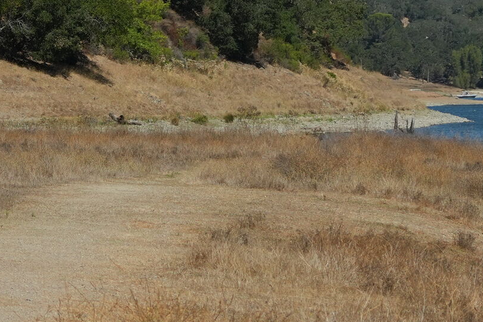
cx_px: 291
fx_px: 3581
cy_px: 100
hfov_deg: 7.7
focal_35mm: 267
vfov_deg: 5.1
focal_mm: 50
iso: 200
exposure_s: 1/2500
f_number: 4.5
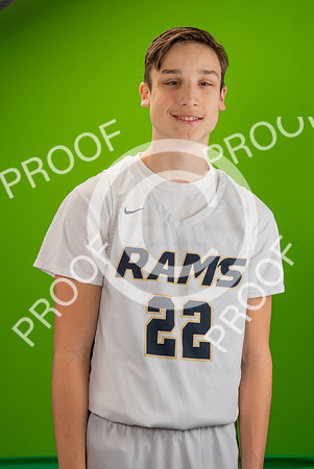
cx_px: 176
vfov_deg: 30.9
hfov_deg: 20.9
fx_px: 849
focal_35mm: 65
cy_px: 227
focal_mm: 42
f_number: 20
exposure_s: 1/60
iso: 800
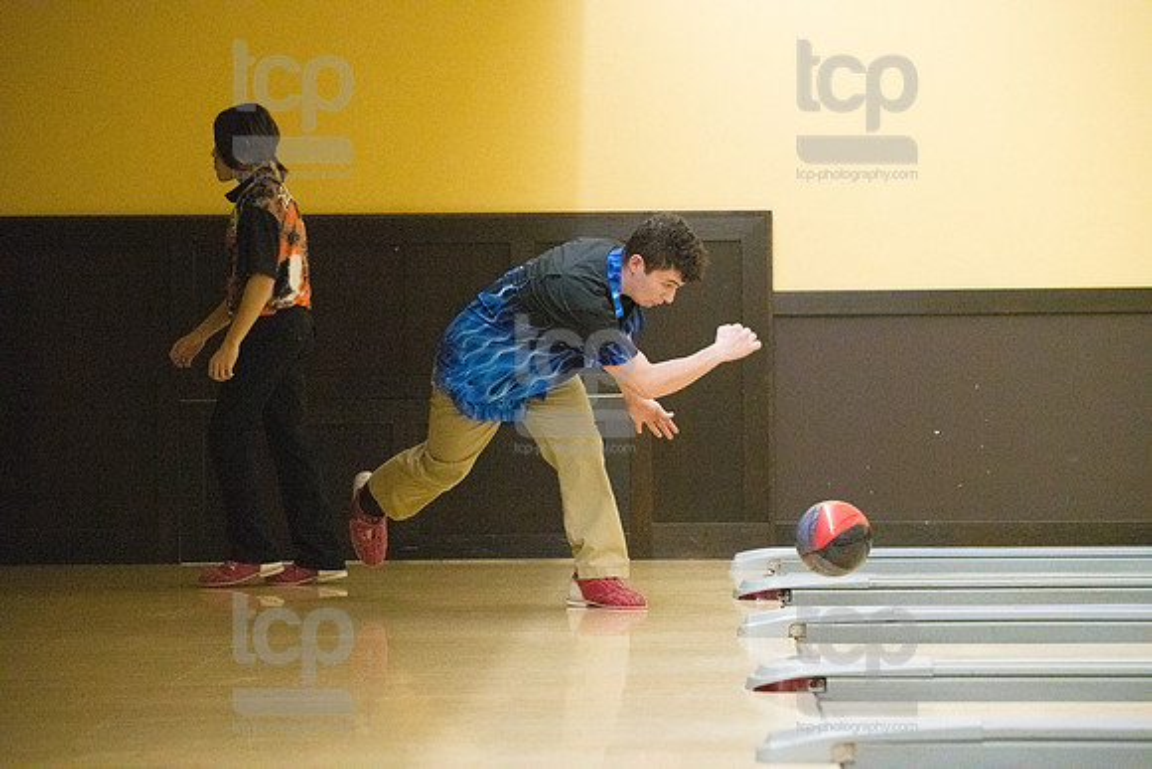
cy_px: 384
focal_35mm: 130
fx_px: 4161
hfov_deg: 15.8
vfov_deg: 10.6
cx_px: 576
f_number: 4.5
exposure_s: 1/1000
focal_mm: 130
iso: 10000
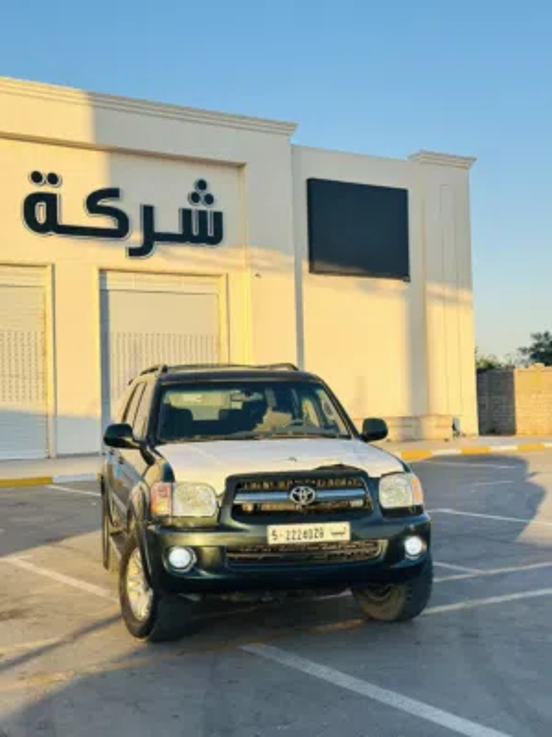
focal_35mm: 48
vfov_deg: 39.7
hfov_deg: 30.3
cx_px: 276
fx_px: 1021
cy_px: 368
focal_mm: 6.86
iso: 80
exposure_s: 1/1880
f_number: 1.78
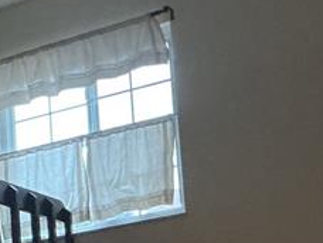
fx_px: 1213
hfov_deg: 12.8
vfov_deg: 11.1
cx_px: -373
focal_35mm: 130
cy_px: 326
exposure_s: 1/30
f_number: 1.8
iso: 250
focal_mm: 3
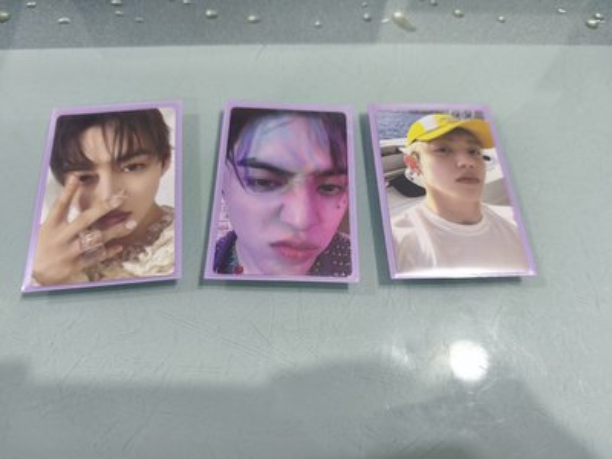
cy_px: 230
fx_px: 407
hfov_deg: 73.9
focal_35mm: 23
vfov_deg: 58.9
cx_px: 306
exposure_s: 1/60
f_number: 1.65
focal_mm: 6.18
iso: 1250
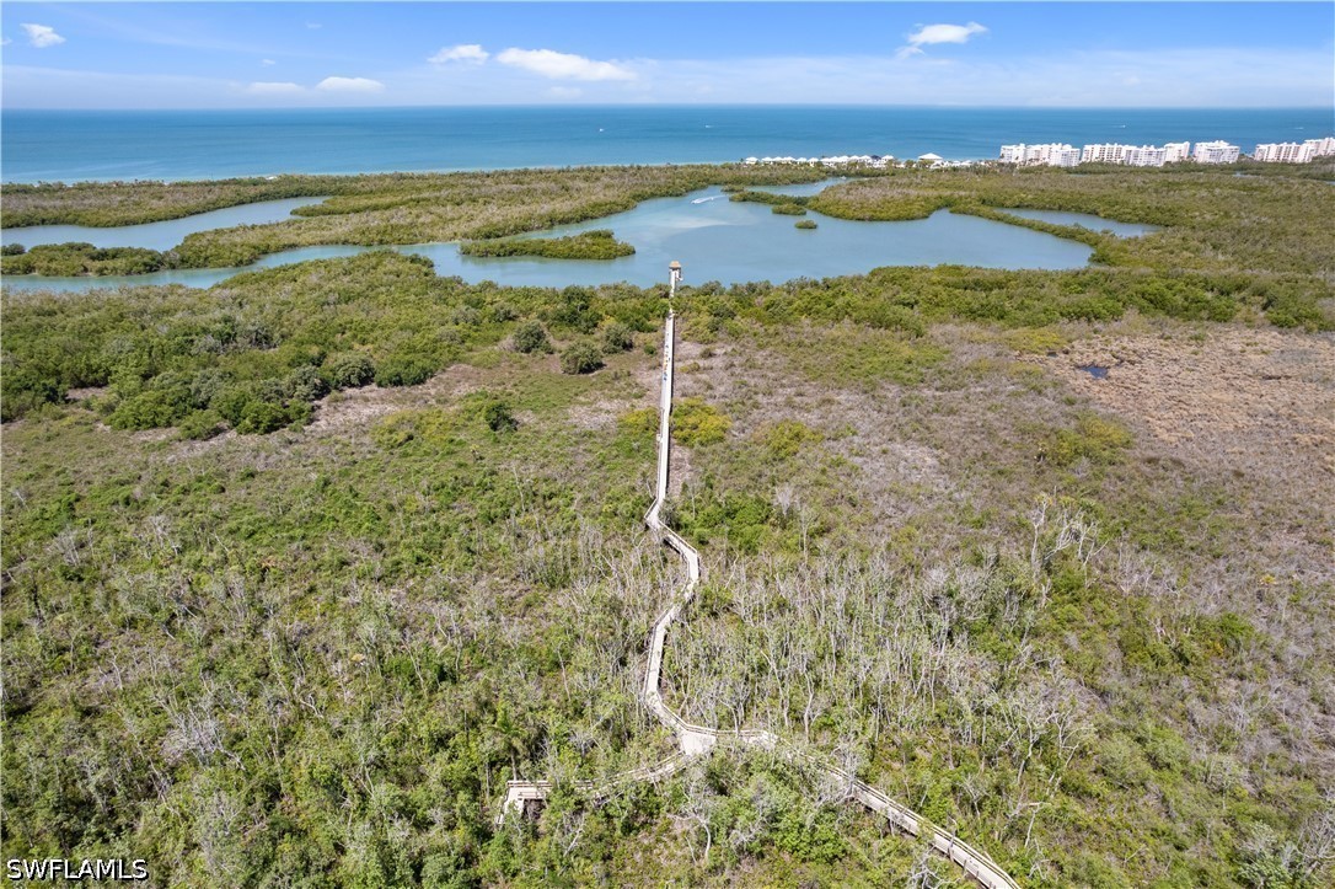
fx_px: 815
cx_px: 668
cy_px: 444
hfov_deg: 78.6
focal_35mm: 22
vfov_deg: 57.2
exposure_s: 1/1600
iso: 100
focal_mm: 8.38
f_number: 2.8
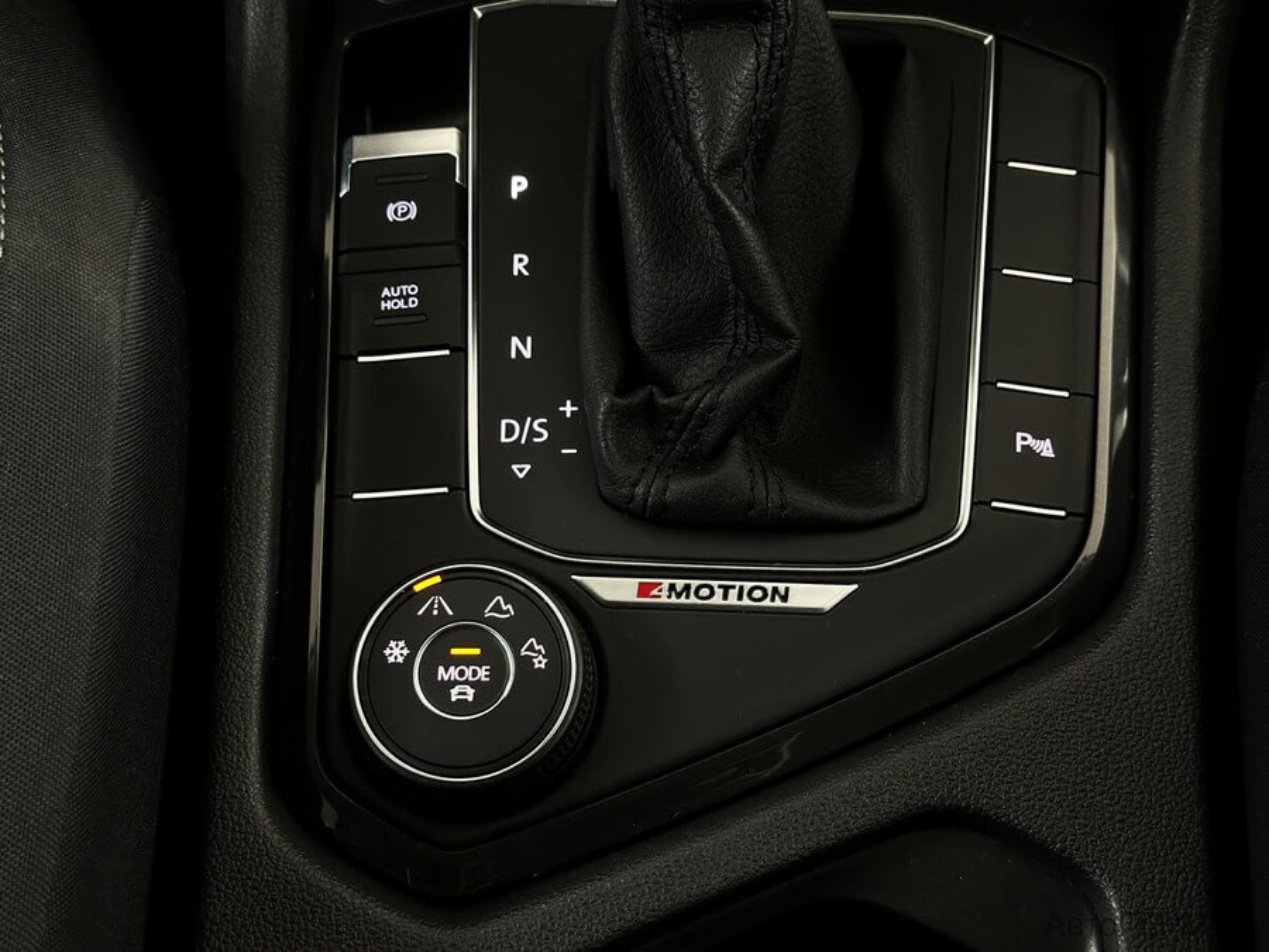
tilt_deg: -57.6
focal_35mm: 48
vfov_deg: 30.3
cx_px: 634
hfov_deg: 39.7
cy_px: 476
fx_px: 1760
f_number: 1.78
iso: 320
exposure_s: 1/33
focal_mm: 6.86
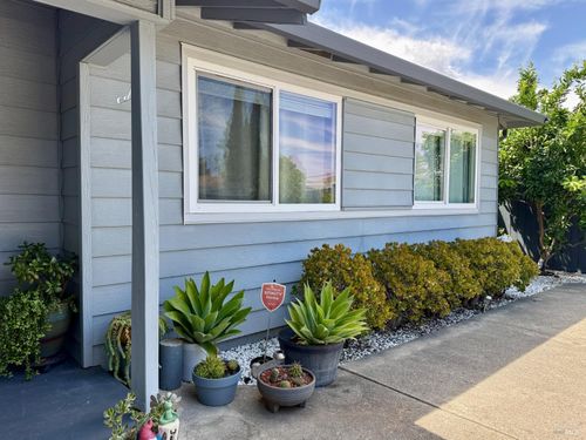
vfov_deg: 56.8
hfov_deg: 71.6
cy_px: 220
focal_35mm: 24
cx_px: 293
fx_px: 406
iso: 80
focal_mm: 6.76
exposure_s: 1/780
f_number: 1.78
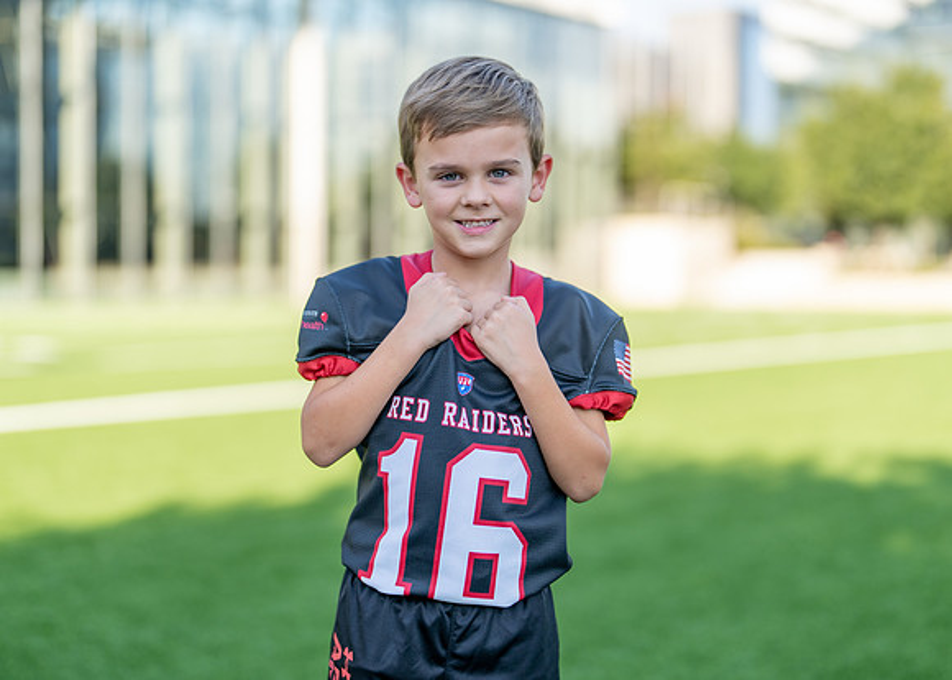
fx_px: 1644
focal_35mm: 61
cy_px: 319
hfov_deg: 32.3
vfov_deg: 23.3
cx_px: 477
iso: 100
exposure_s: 1/2000
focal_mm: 50
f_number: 1.2
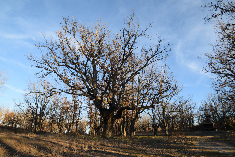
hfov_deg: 81.2
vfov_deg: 59.5
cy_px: 78
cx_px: 118
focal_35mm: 21
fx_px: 137
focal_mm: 14
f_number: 10
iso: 800
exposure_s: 1/800
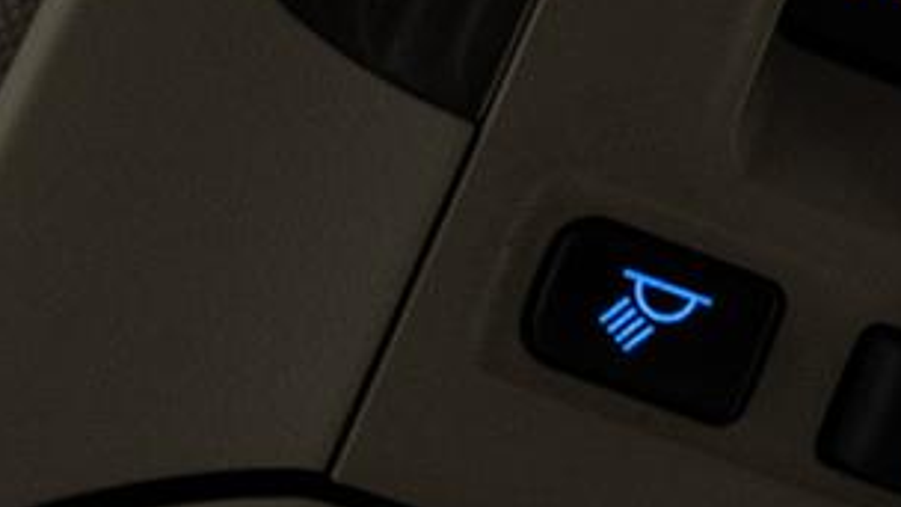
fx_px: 2843
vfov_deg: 10.2
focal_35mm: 119
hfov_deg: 16.7
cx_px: 1271
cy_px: 199
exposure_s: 1/40
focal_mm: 24
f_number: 3.5
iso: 800
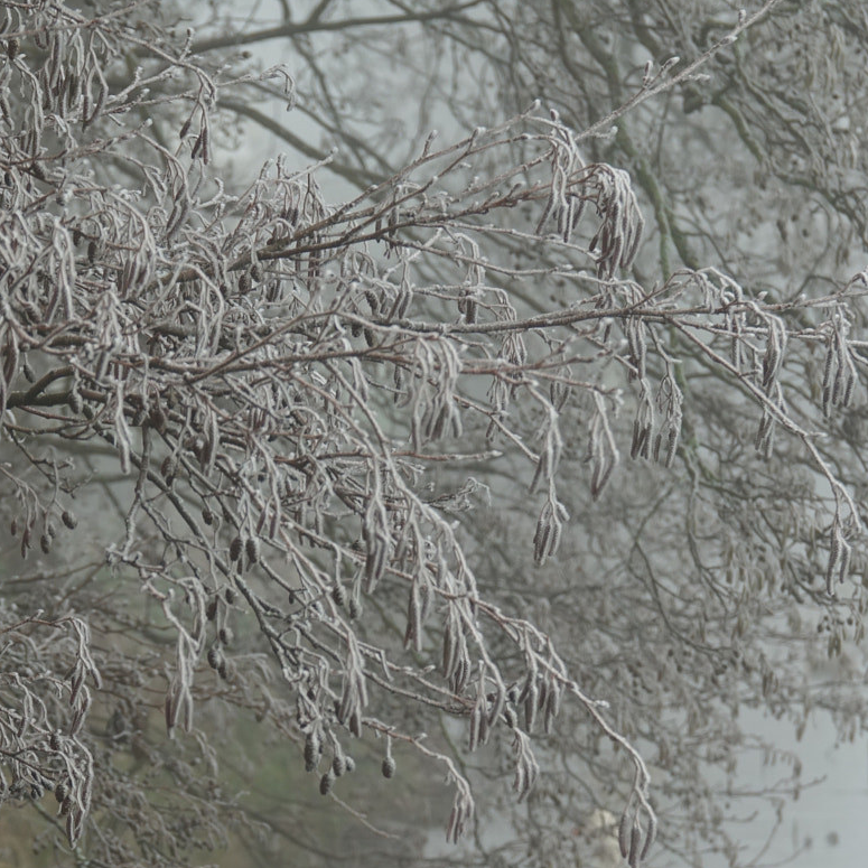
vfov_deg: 6.3
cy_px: 712
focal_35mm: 279
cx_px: 537
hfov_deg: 6.3
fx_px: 7915
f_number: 4
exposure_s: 1/160
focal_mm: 58.29
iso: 100
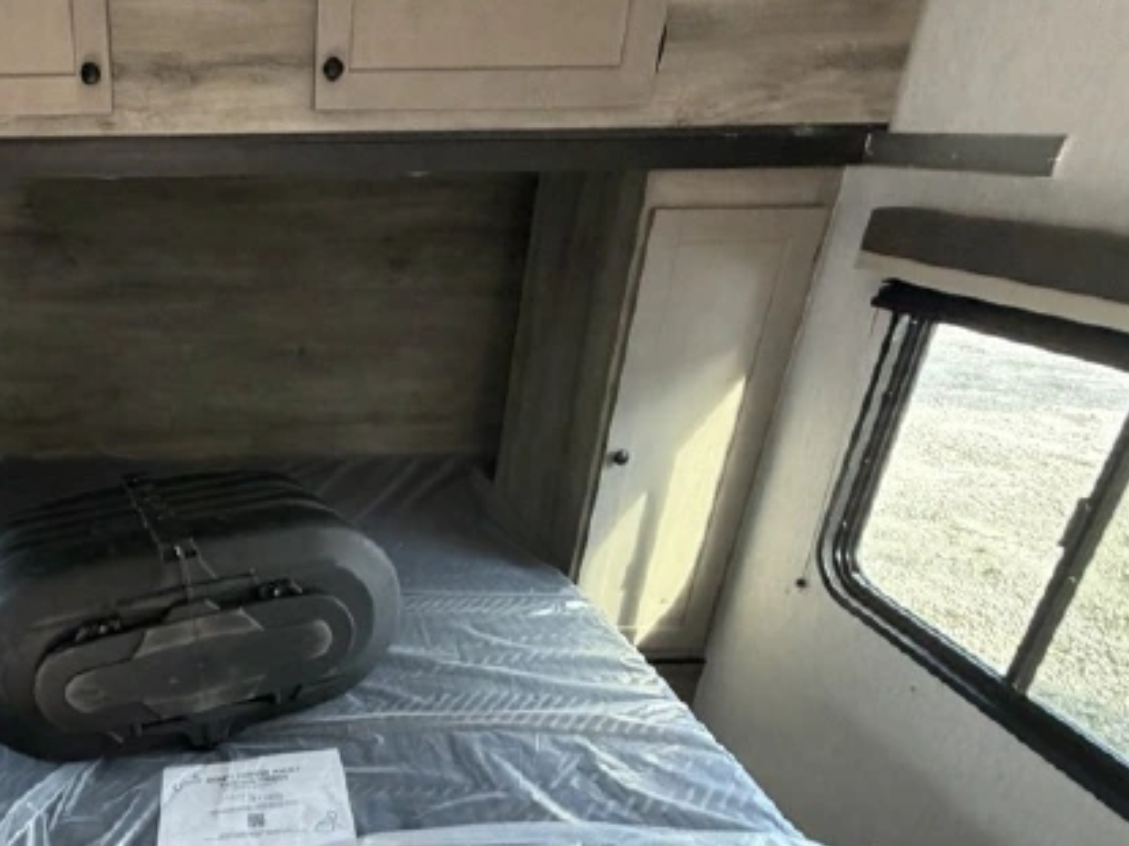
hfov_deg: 59.8
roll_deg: +0.7
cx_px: 215
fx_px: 880
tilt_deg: -31.7
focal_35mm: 27
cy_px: 563
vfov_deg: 50.4
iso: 320
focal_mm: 2.22
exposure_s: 1/60
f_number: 2.2
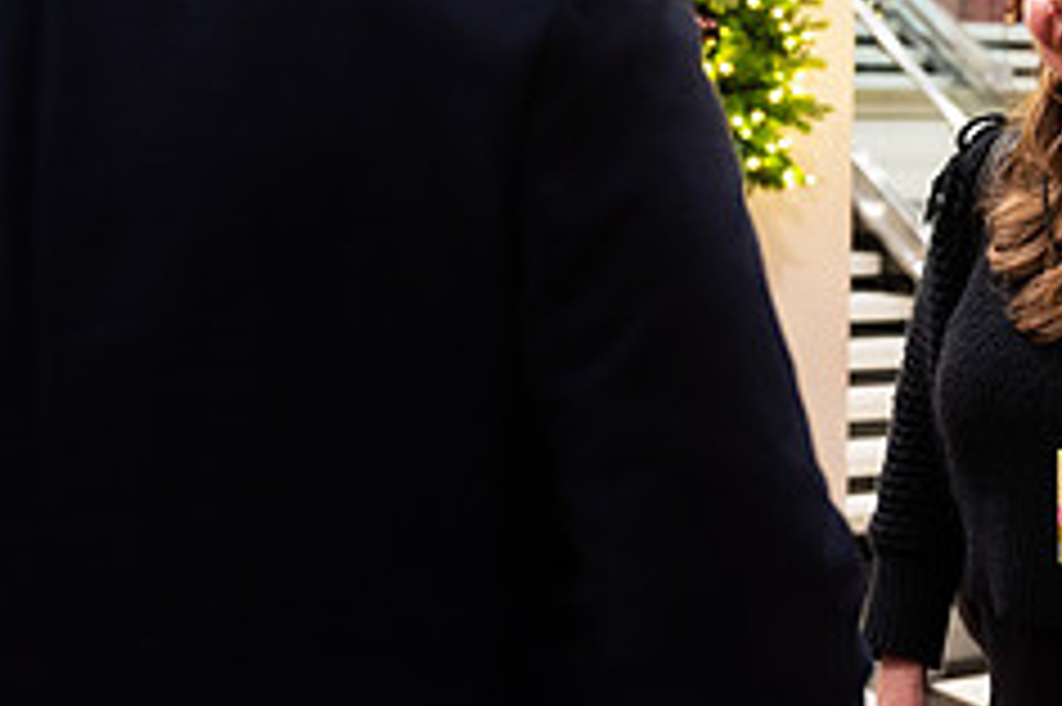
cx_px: 1048
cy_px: 175
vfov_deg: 16.9
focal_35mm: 80
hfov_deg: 24.3
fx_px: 2358
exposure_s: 1/160
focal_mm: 32.5
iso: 800
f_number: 3.2
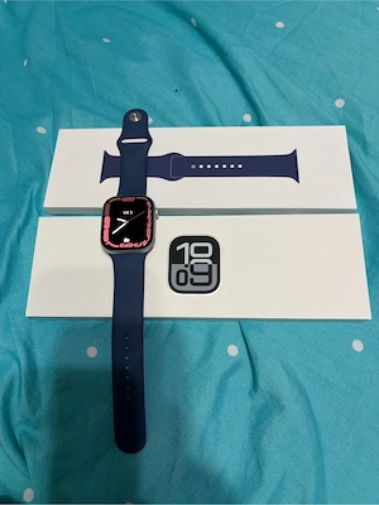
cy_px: 252
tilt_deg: -67.8
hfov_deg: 53.1
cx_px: 190
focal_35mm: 26
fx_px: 380
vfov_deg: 67.3
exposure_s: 1/50
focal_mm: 5.96
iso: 125
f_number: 1.6
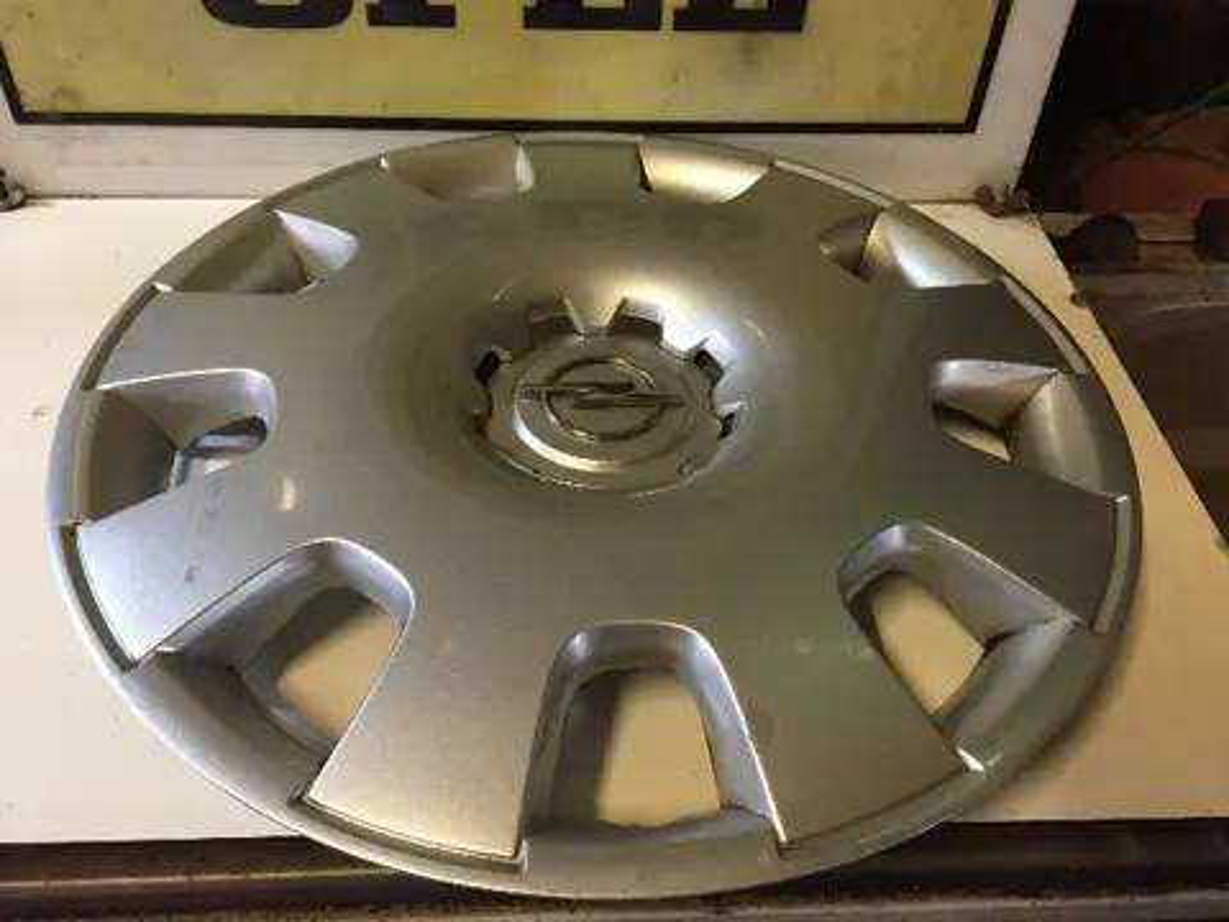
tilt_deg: -47.6
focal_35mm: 29
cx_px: 614
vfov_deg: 48.2
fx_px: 1030
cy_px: 461
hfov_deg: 61.7
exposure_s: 1/33
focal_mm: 4.15
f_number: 2.2
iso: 250
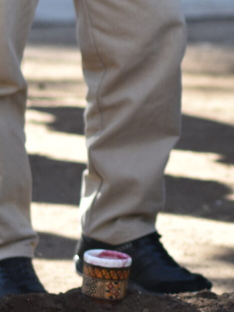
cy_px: 61
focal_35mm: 298
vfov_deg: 6.6
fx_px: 2686
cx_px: 459
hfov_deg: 4.9
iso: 400
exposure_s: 1/1000
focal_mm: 50
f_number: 2.5
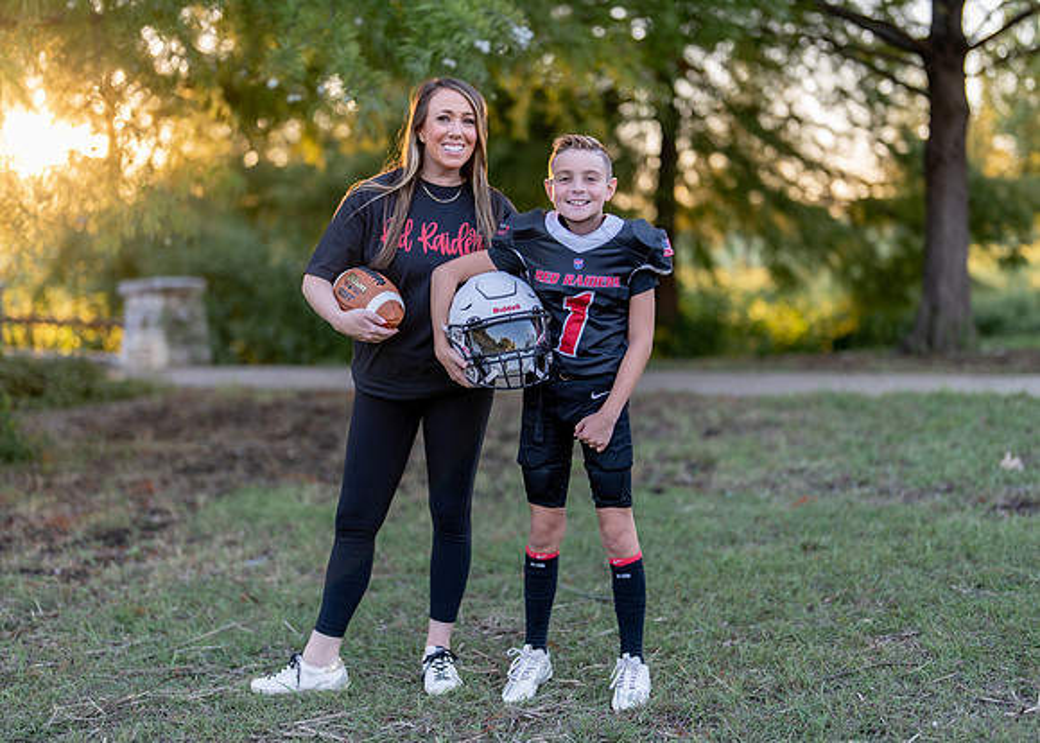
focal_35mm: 59
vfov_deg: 23.9
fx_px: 1757
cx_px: 546
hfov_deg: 33.0
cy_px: 348
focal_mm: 50
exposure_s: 1/400
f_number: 1.2
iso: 100
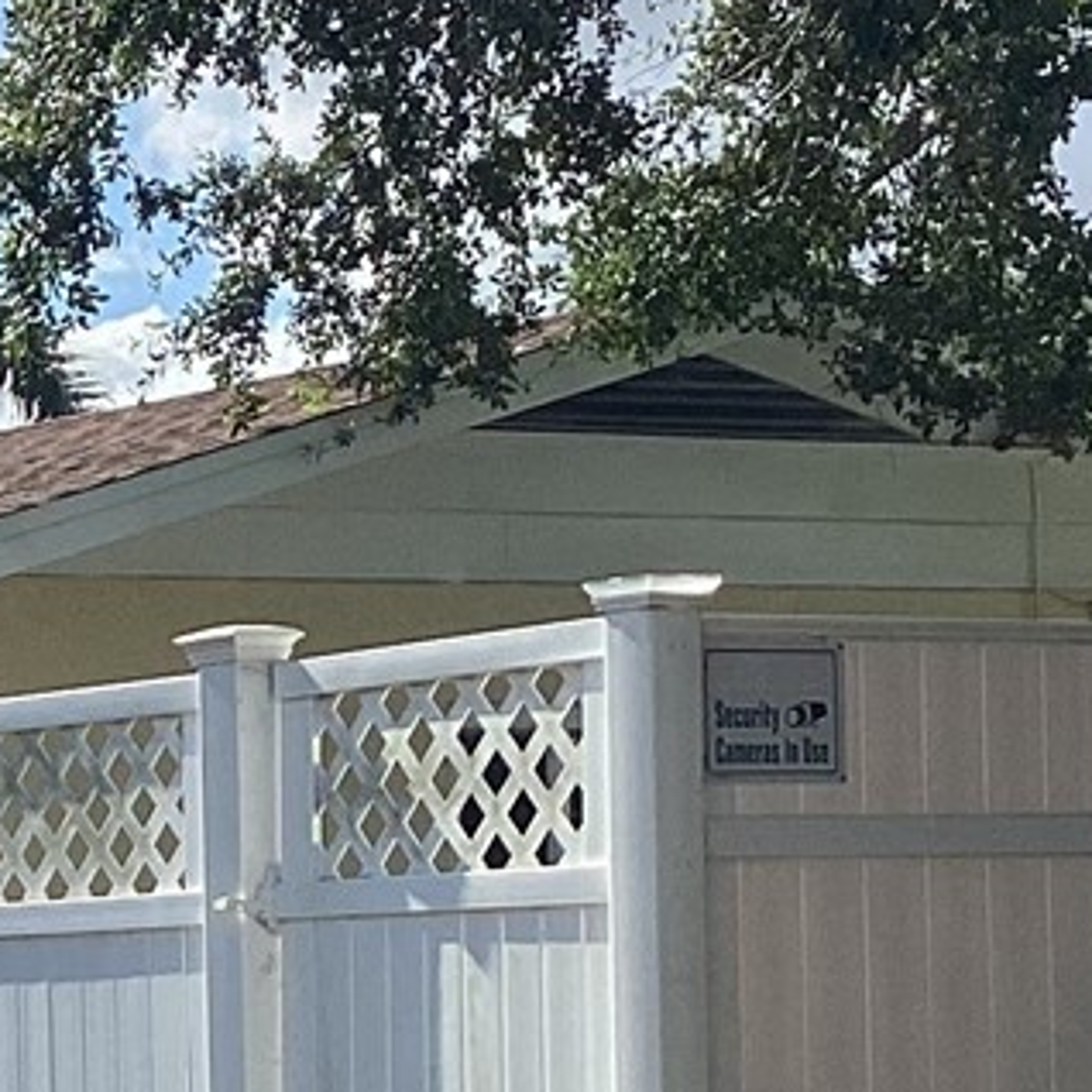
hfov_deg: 12.0
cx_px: -628
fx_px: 4925
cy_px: 1198
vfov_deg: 12.4
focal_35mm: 138
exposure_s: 1/1456
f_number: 2.4
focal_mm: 3.3
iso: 25
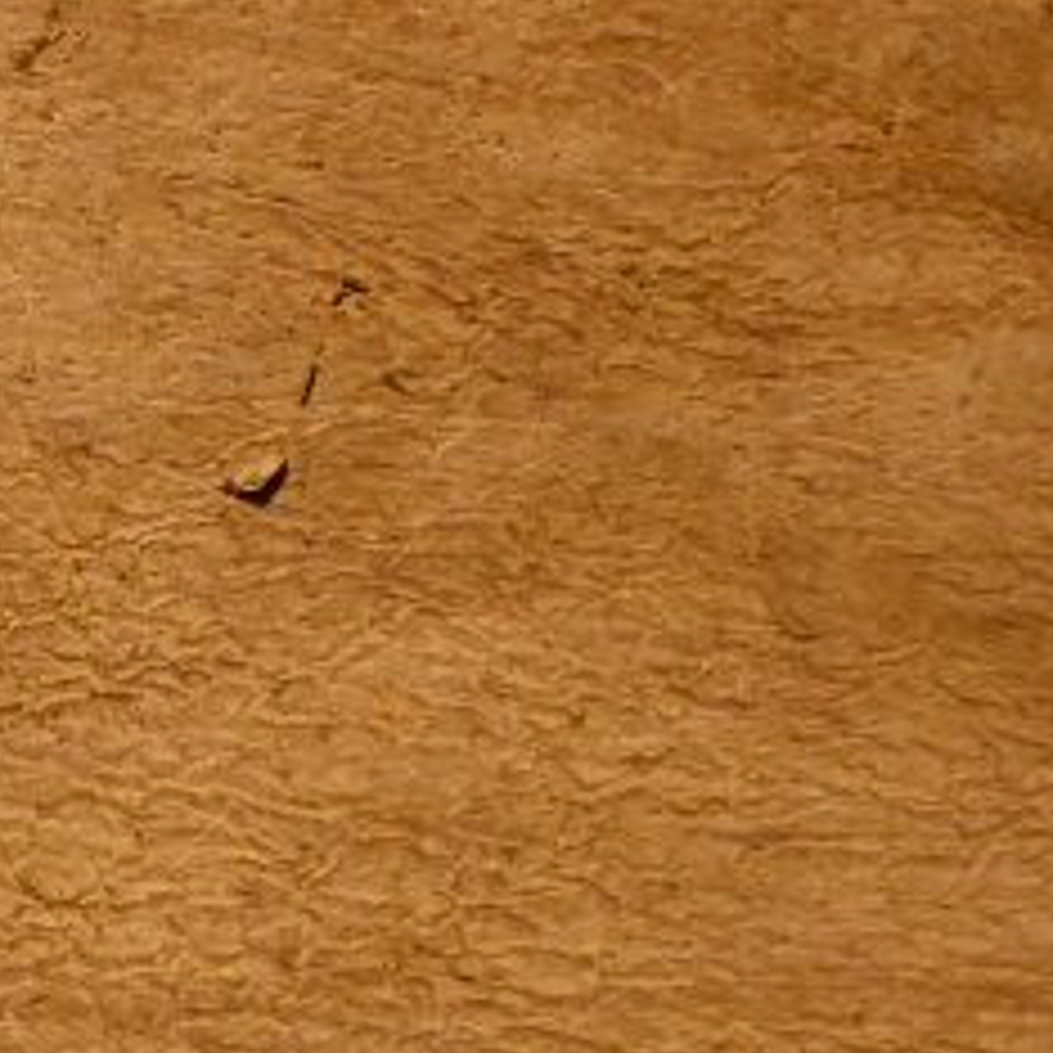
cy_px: 1071
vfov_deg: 12.8
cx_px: -562
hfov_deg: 12.3
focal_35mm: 134
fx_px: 4621
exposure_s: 1/500
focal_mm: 20.5
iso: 6400
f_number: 11
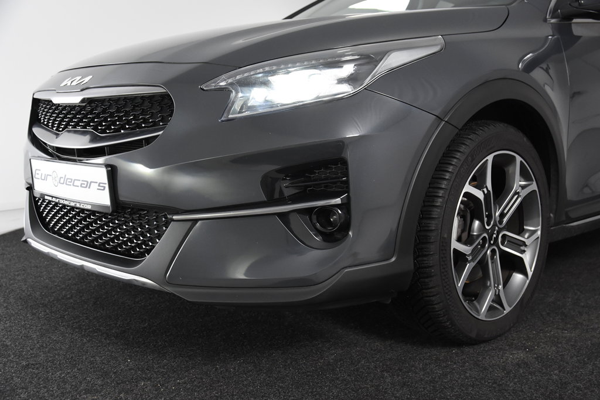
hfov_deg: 49.5
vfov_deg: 34.2
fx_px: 650
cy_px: 200
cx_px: 300
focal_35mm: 39
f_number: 4.5
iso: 1600
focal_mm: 26
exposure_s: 1/80
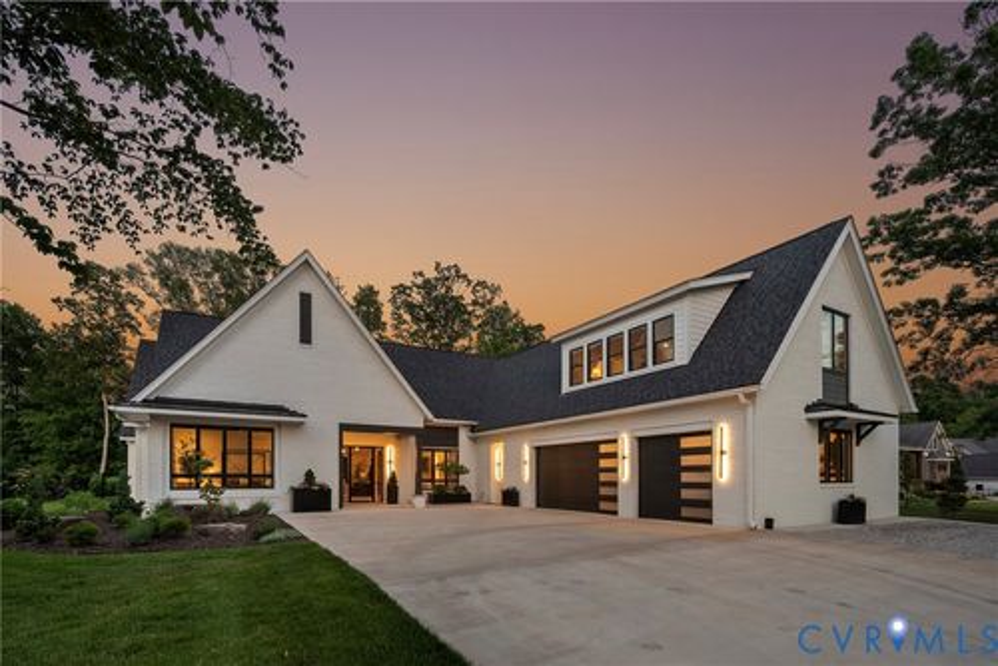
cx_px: 499
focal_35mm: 17
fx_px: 472
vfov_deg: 70.5
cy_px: 333
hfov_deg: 93.2
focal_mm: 17
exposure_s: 1/8
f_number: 11
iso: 800
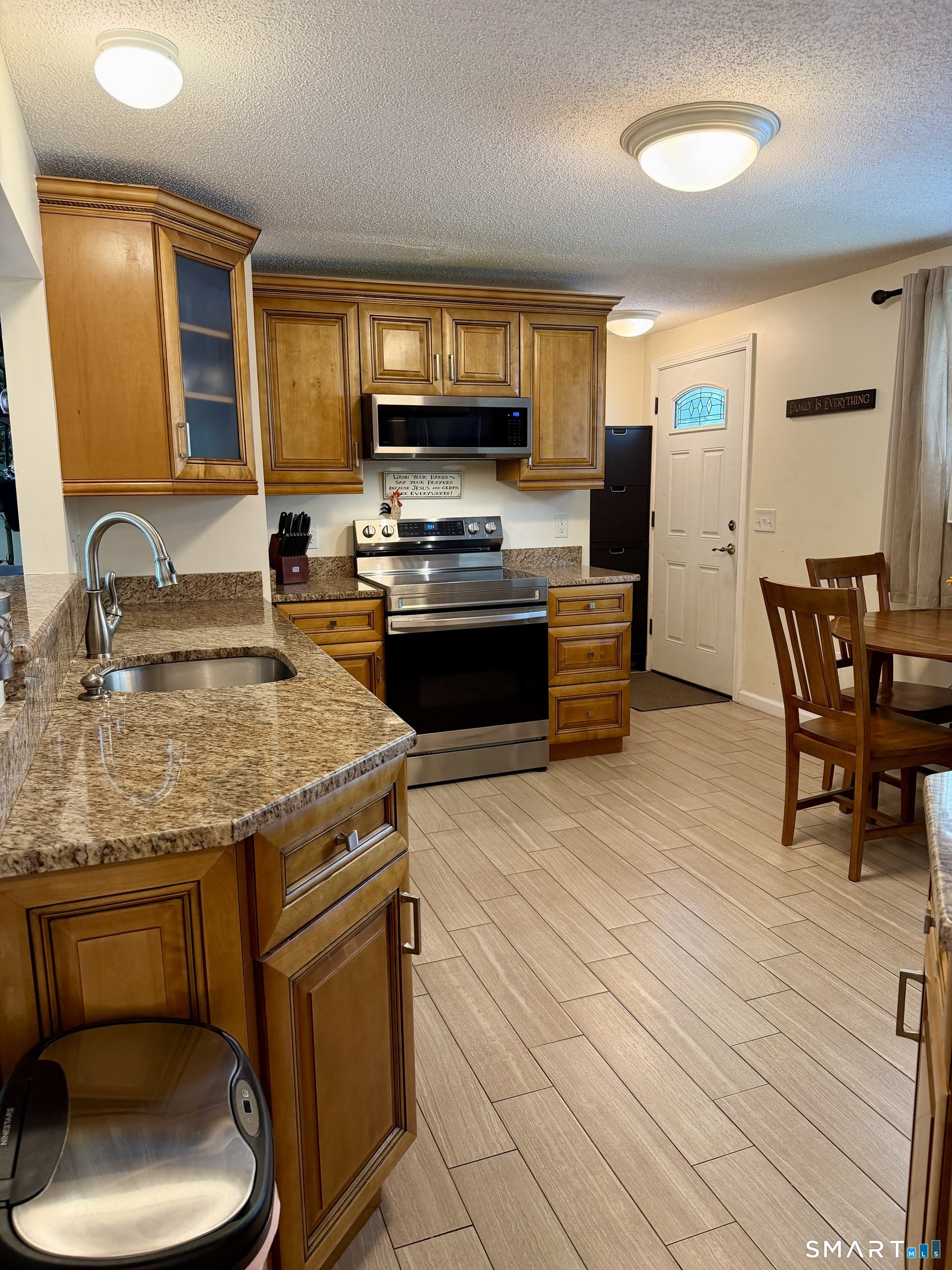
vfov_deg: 71.6
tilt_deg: -9.7
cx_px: 476
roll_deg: +0.3
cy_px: 635
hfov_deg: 56.8
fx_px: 880
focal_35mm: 24
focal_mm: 6.76
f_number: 1.78
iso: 250
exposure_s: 1/60
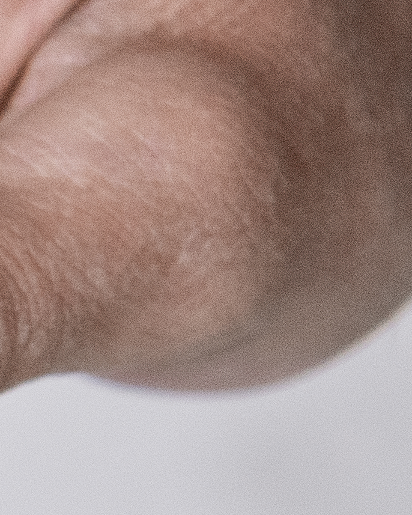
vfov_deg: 5.7
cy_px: 652
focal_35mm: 335
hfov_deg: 4.4
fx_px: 5107
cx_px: -927
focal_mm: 52
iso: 1000
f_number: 4.5
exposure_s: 1/15
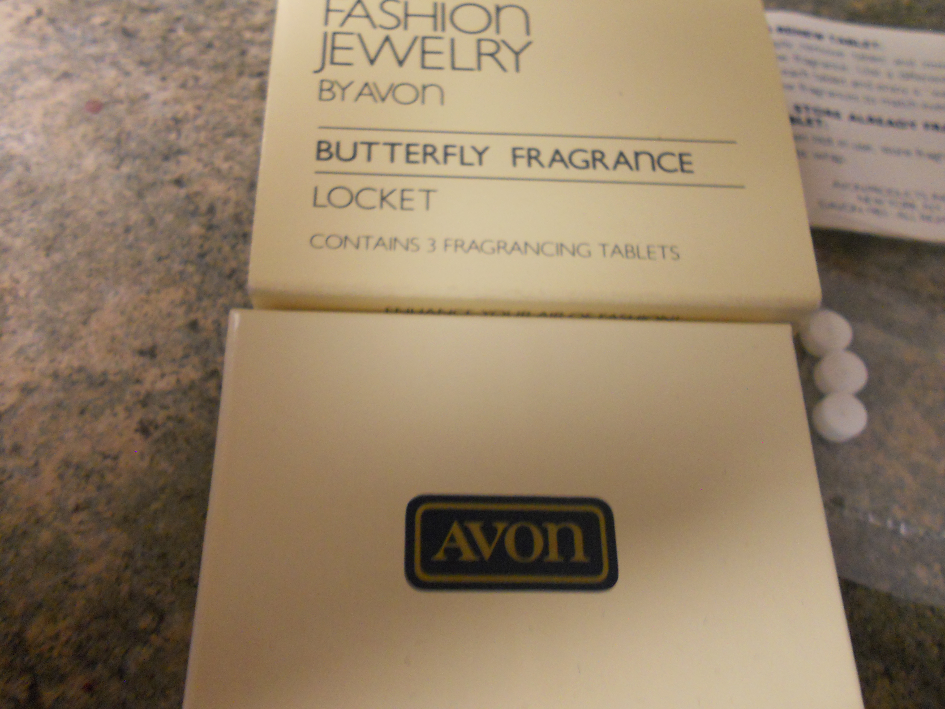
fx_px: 874
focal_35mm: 32
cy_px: 354
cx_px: 472
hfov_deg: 56.8
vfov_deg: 44.2
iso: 400
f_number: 3.5
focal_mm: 5.8
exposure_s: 1/10
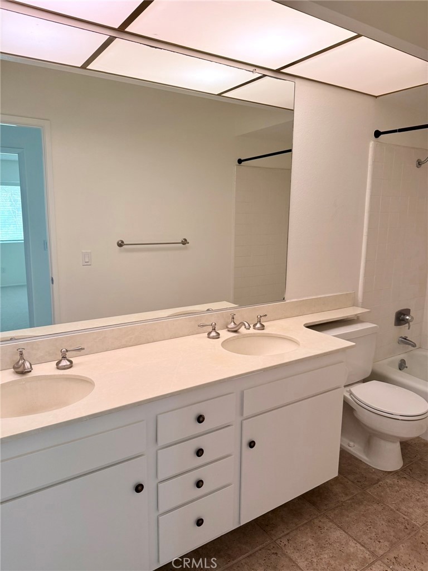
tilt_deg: -9.3
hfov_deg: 56.8
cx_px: 214
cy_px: 286
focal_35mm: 24
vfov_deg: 71.6
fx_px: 396
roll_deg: -2.0
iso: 200
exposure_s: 1/120
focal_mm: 6.76
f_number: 1.78
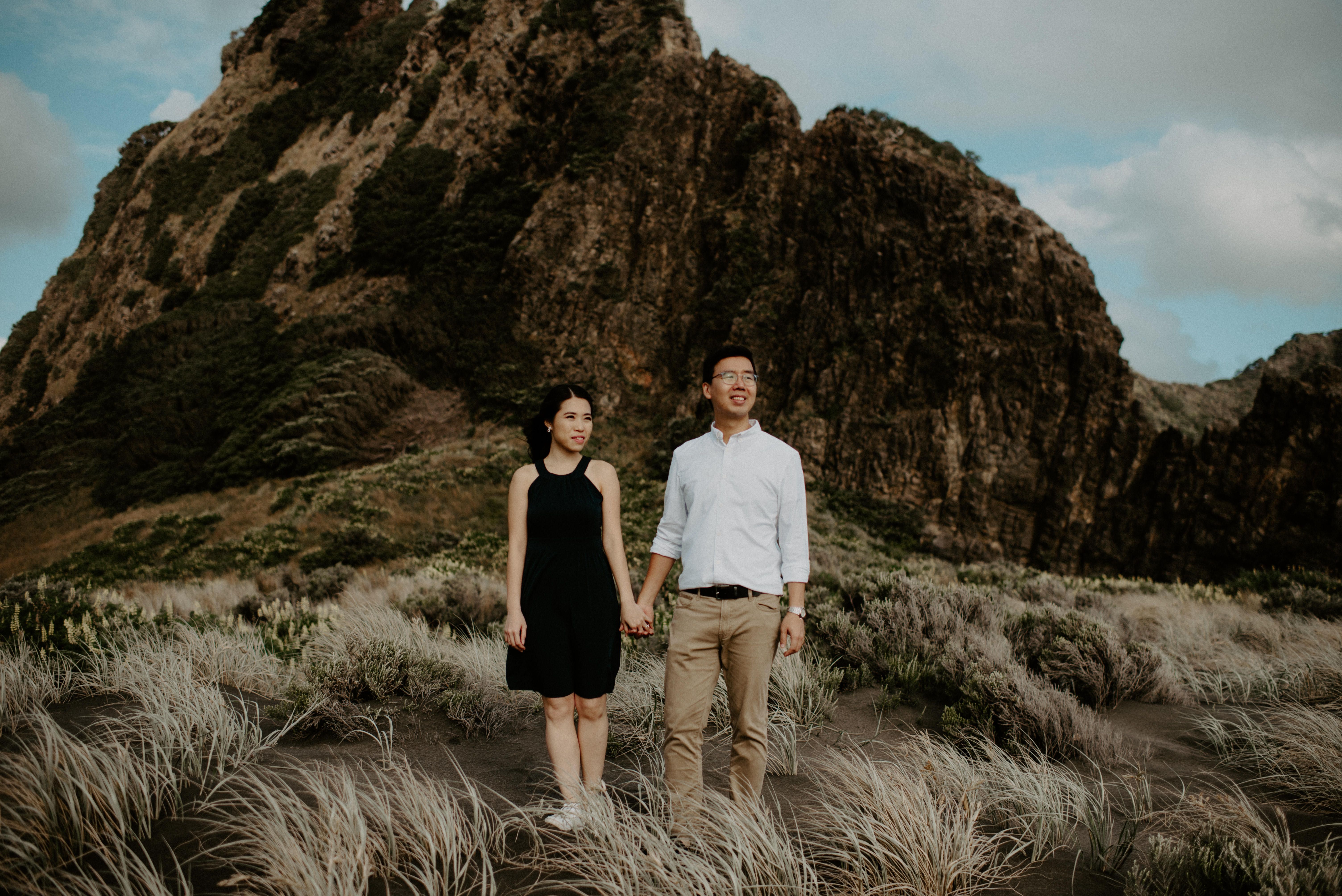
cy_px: 448
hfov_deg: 54.4
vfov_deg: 37.9
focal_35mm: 35
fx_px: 1305
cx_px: 671
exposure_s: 1/4000
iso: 100
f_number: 2.2
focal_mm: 35
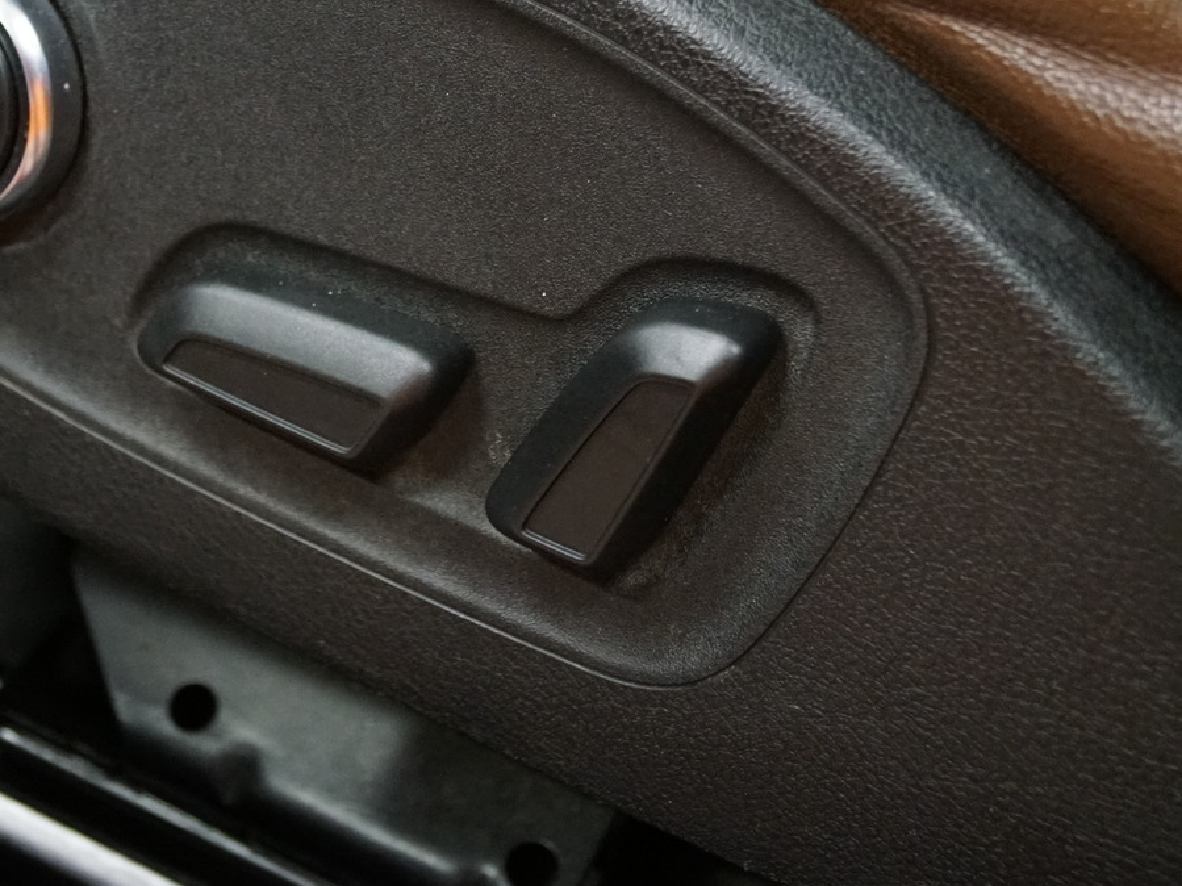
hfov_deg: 24.7
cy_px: 254
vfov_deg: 18.8
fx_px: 2663
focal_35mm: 78
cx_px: 285
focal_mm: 30
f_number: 4.5
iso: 3200
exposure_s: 1/20
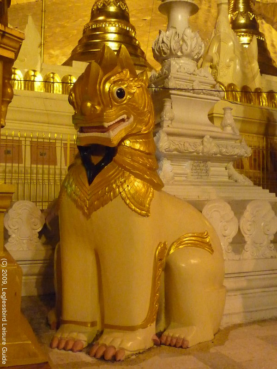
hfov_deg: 33.6
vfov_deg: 43.9
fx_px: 459
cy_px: 184
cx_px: 138
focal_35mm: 43
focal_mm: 5.3
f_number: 3.4
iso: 800
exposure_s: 1/20
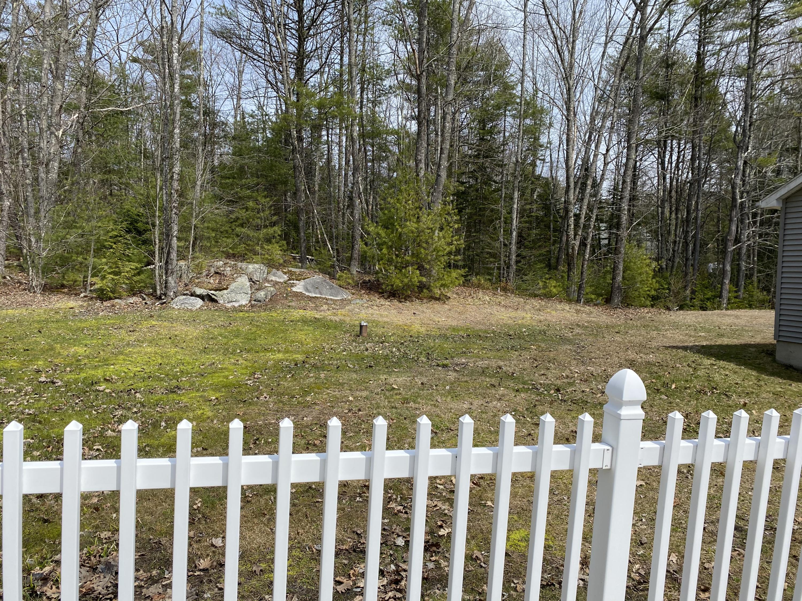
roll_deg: -1.2
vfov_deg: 53.1
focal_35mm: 26
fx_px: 602
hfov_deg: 67.3
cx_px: 401
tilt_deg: -2.5
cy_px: 300
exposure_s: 1/3049
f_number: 1.8
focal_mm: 4.25
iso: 32
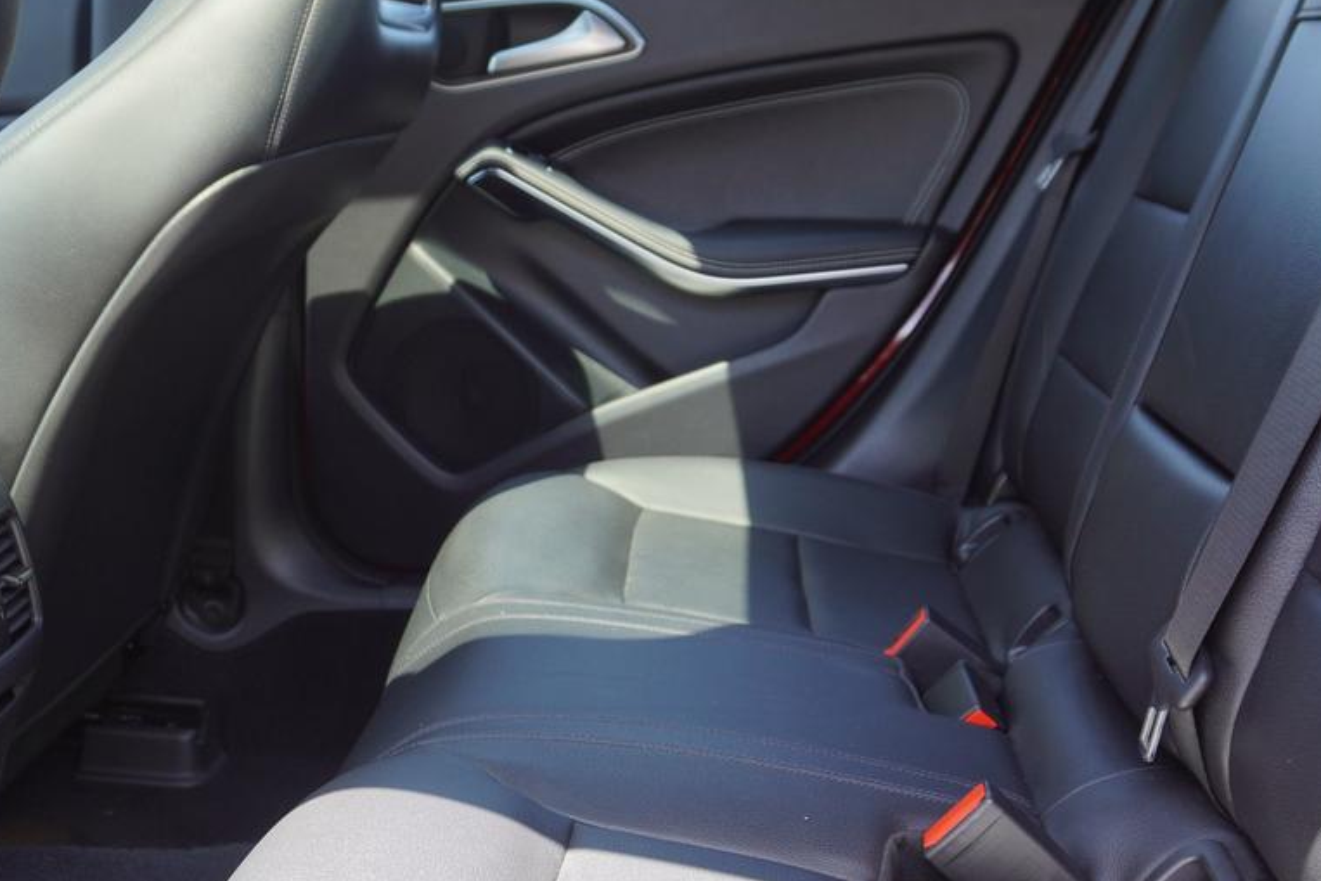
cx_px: 680
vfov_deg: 28.0
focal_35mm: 48
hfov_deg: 41.2
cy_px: 582
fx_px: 1756
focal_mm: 19
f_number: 4
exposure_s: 1/60
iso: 125
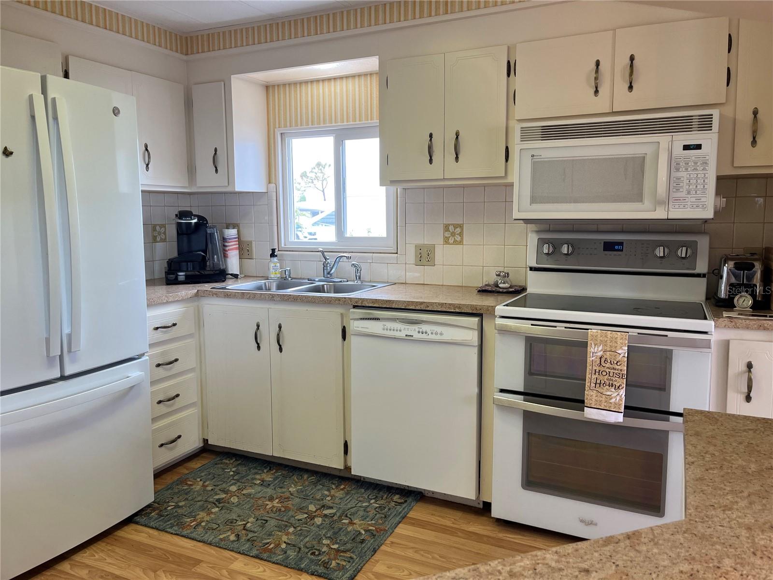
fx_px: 581
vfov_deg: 53.1
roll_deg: -0.5
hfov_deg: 67.3
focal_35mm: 26
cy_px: 290
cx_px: 386
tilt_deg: -7.6
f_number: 1.6
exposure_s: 1/120
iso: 80
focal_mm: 5.1
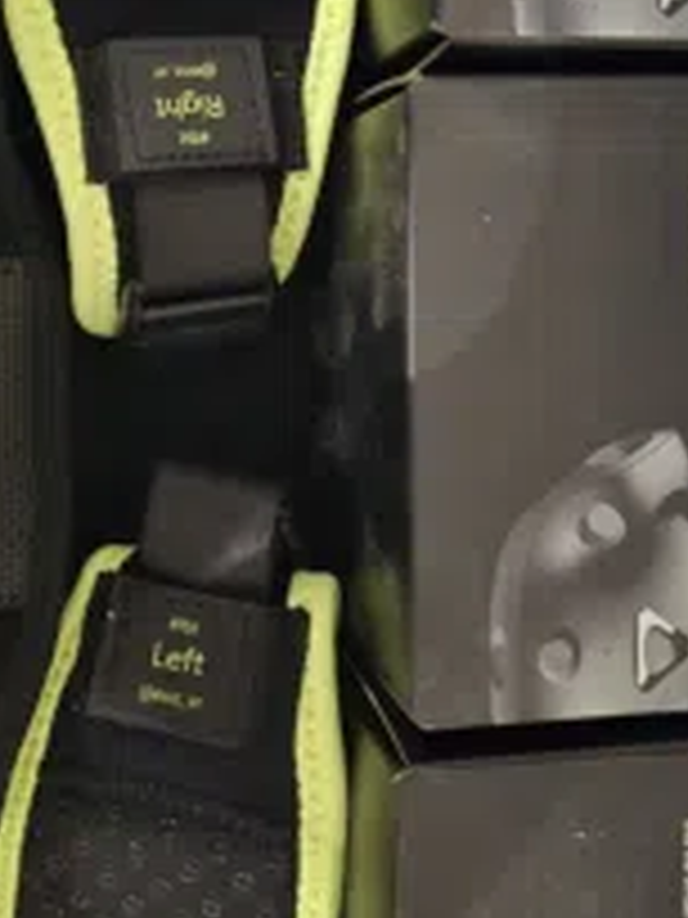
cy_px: 261
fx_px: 1193
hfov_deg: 32.1
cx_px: 301
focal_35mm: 45
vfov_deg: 41.2
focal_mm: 6.3
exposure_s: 1/15
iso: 2500
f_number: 1.7
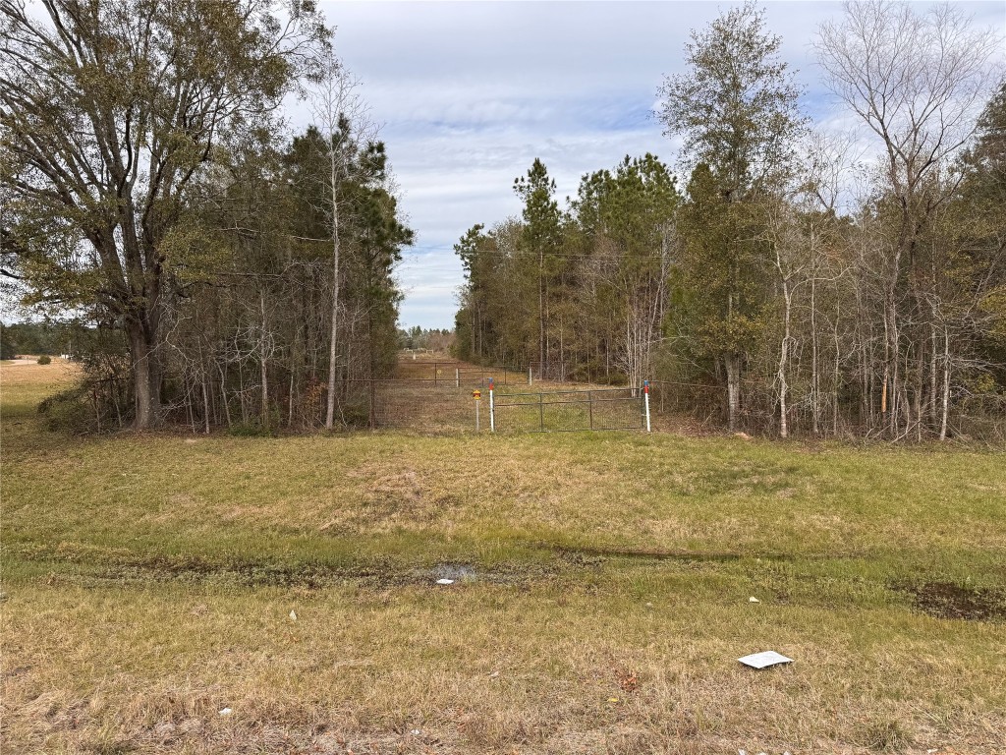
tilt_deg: -4.4
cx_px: 503
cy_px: 378
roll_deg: -2.9
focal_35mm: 24
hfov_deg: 71.6
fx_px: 697
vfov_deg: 56.8
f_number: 1.78
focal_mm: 6.76
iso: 80
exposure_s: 1/2959
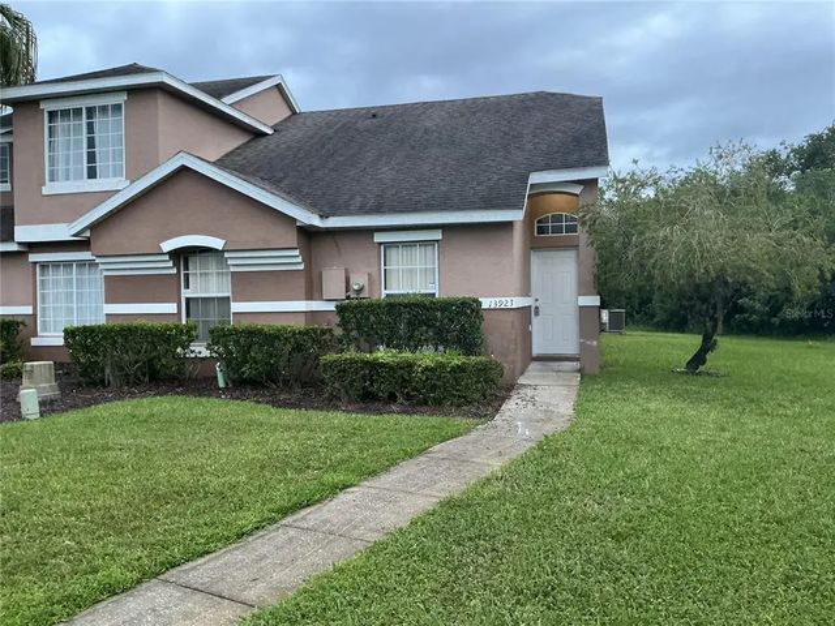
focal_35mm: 29
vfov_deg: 48.2
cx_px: 418
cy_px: 313
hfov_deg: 61.7
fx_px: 700
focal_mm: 3
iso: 125
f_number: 1.8
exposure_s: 1/60
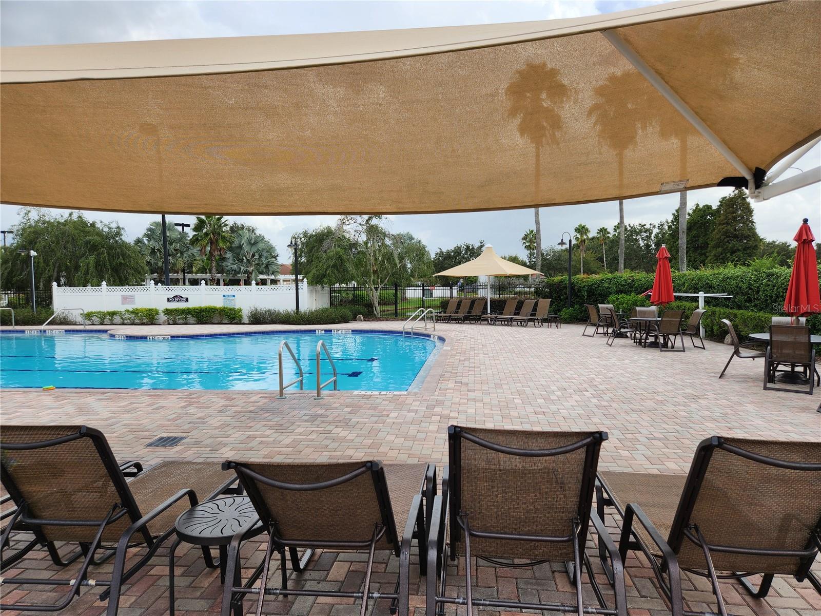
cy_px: 308
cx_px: 410
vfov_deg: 58.9
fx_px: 545
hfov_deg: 73.9
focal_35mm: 23
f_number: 1.8
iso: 20
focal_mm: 5.4
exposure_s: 1/902
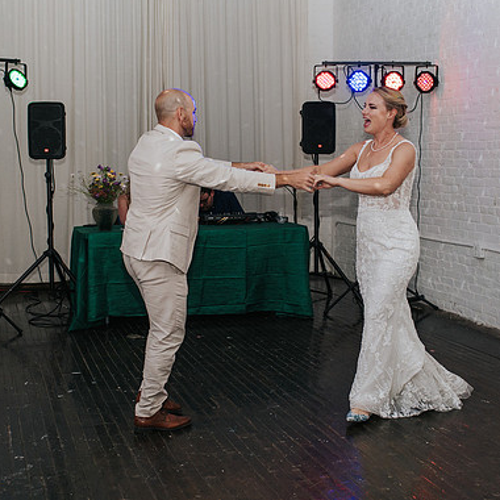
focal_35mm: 53
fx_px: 866
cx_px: 262
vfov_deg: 32.2
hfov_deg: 32.2
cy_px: 250
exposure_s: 1/200
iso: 1000
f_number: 2.8
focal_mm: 35
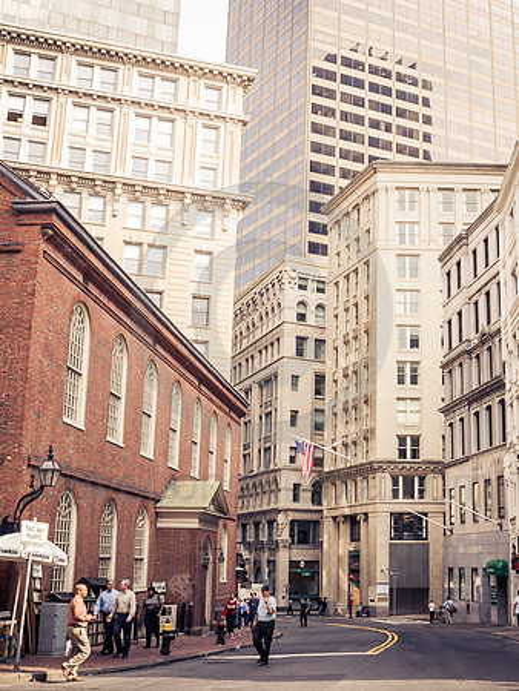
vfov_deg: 43.7
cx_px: 363
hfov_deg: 33.1
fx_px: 861
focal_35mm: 43
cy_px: 346
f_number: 8
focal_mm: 20
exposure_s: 1/60
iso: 100
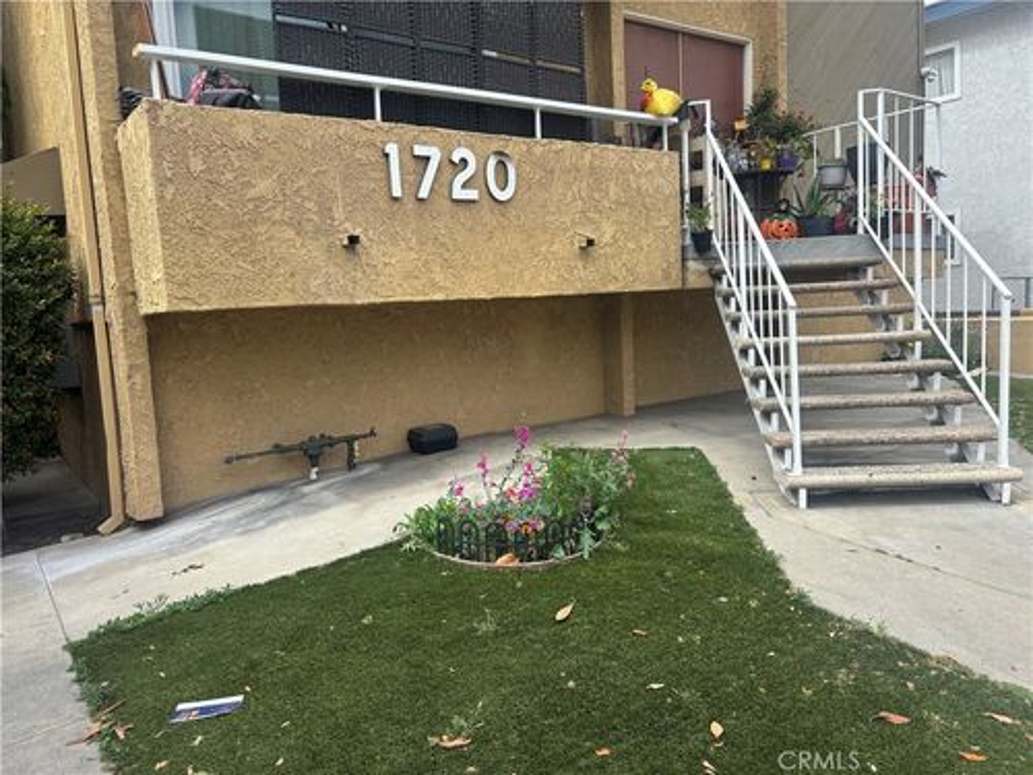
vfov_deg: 53.1
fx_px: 776
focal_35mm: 26
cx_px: 516
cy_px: 388
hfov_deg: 67.3
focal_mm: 5.96
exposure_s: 1/1543
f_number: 1.6
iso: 50
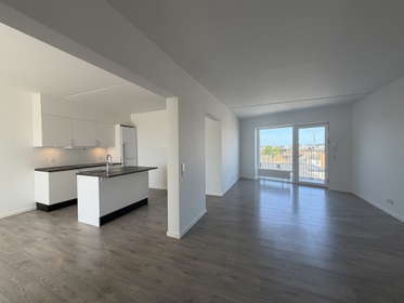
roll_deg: +0.8
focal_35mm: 14
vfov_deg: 85.7
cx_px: 202
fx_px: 163
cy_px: 152
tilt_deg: -1.1
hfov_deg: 102.0
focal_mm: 2.22
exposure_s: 1/169
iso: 64
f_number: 2.2
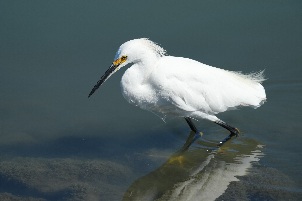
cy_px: 100
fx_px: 4697
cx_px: 151
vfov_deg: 2.5
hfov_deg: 3.7
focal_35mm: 560
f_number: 6.3
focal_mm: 560
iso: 500
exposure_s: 1/2500
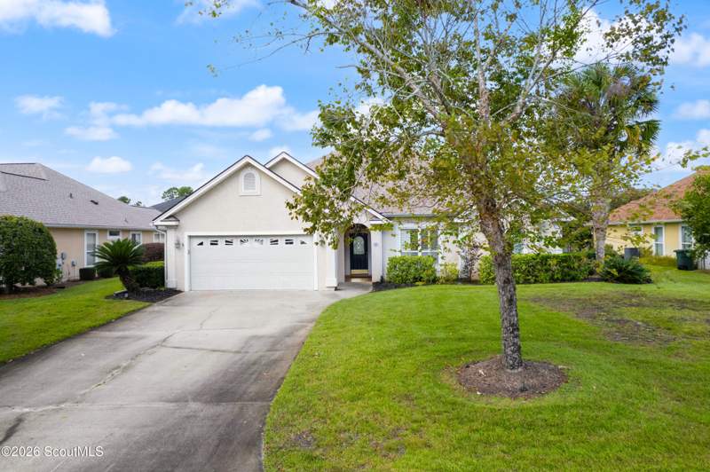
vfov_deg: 57.1
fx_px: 434
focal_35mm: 22
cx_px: 355
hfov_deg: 78.6
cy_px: 236
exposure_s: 1/1000
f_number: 2.8
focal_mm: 8.38
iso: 100
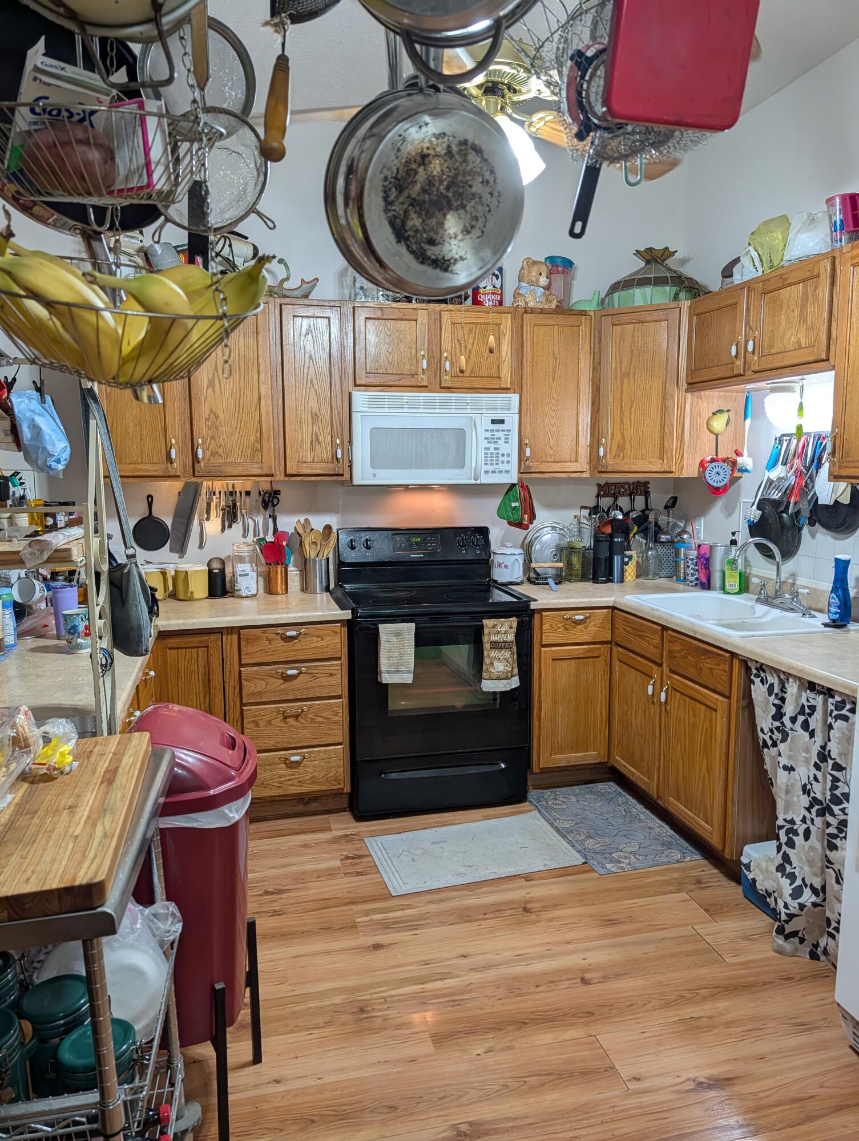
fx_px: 792
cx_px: 430
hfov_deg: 56.9
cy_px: 570
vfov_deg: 71.5
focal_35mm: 24
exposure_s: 1/120
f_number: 1.68
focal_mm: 6.9
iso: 243
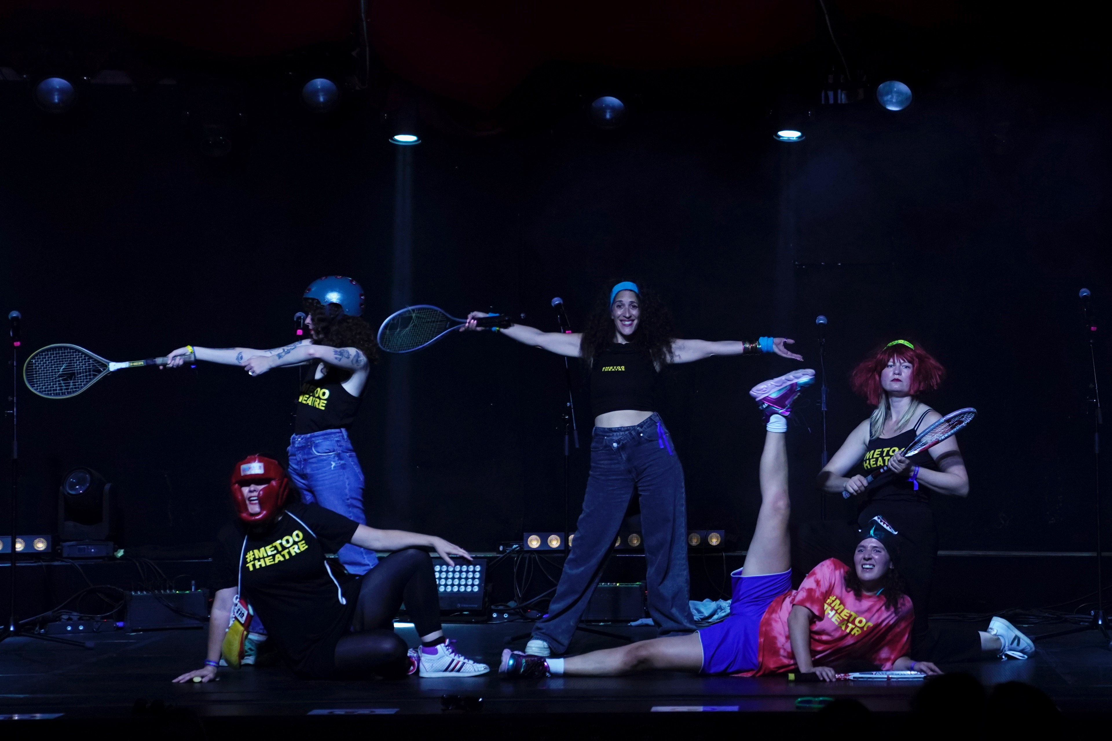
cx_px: 556
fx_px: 2162
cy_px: 370
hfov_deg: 28.8
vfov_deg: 19.5
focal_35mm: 70
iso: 2000
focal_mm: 70
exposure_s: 1/125
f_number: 3.2
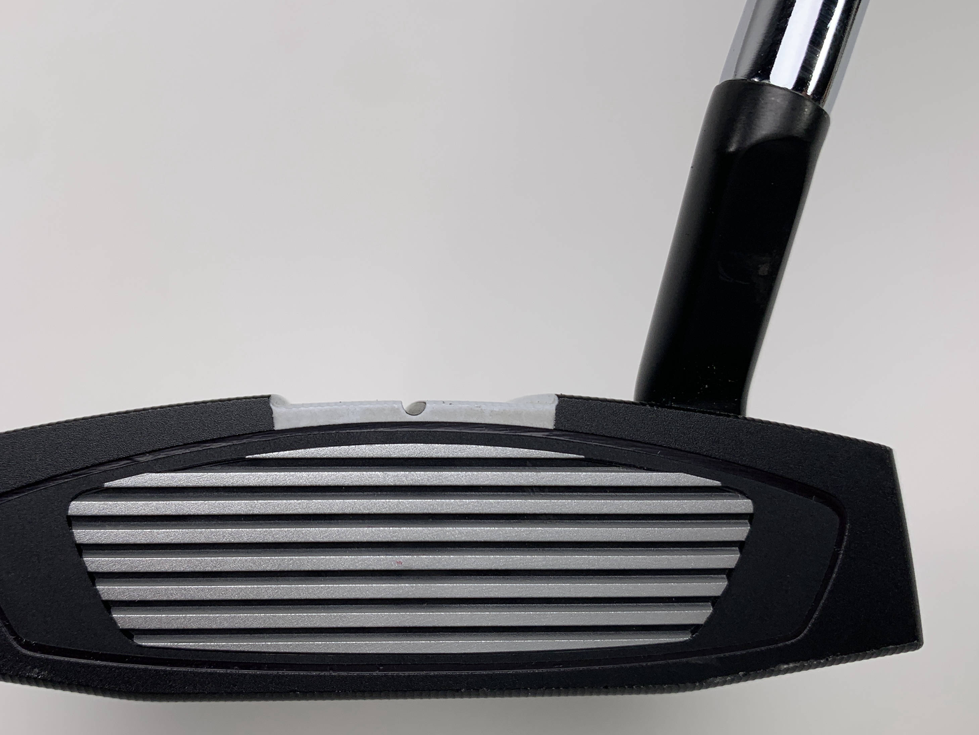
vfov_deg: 39.6
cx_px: 403
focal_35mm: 36
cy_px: 325
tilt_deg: -60.6
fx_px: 1018
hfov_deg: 51.1
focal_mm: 4.25
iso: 25
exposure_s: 1/331
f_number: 1.8
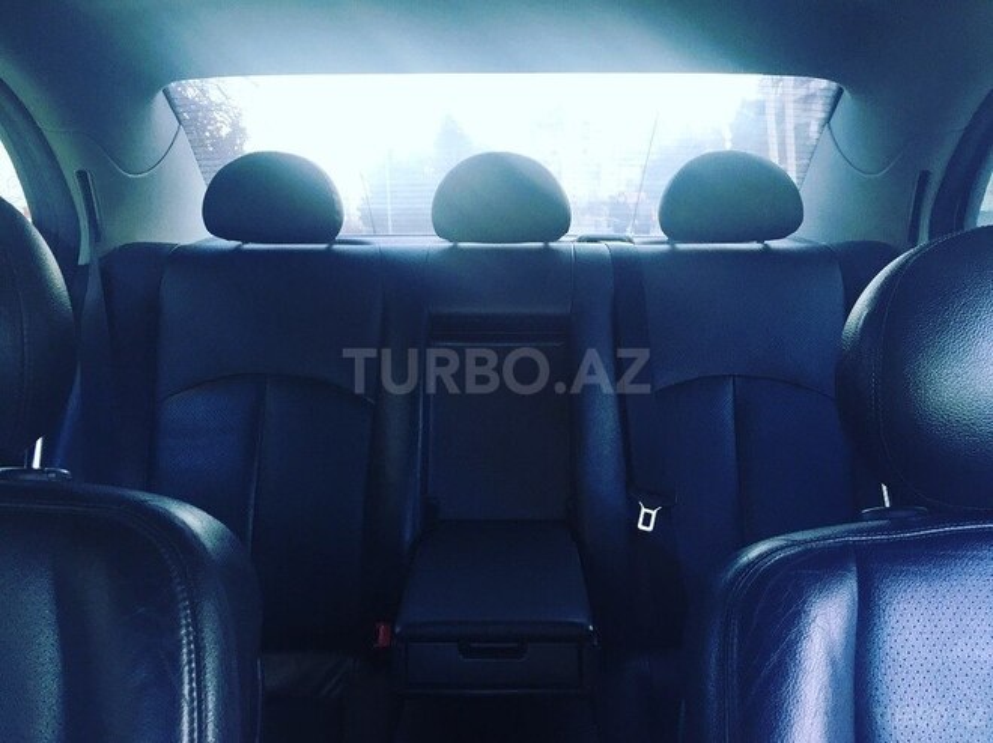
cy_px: 372
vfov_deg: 48.2
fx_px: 831
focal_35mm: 29
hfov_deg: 61.7
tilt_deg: -11.4
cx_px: 496
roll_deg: -1.3
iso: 50
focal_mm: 4.15
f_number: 2.2
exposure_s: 1/33
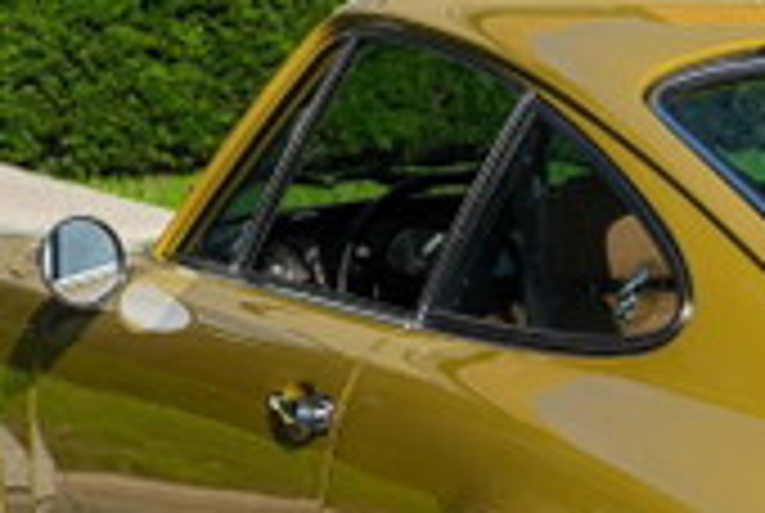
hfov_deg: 7.6
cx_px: 862
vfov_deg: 5.1
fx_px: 5747
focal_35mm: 270
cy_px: 310
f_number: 5
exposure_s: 1/200
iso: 50
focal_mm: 60
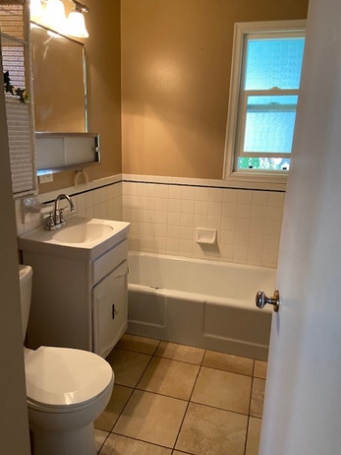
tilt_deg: -14.1
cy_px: 228
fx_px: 354
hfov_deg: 51.4
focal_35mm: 27
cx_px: 167
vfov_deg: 65.3
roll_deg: -1.9
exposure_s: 1/60
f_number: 1.8
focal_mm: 4.25
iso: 200
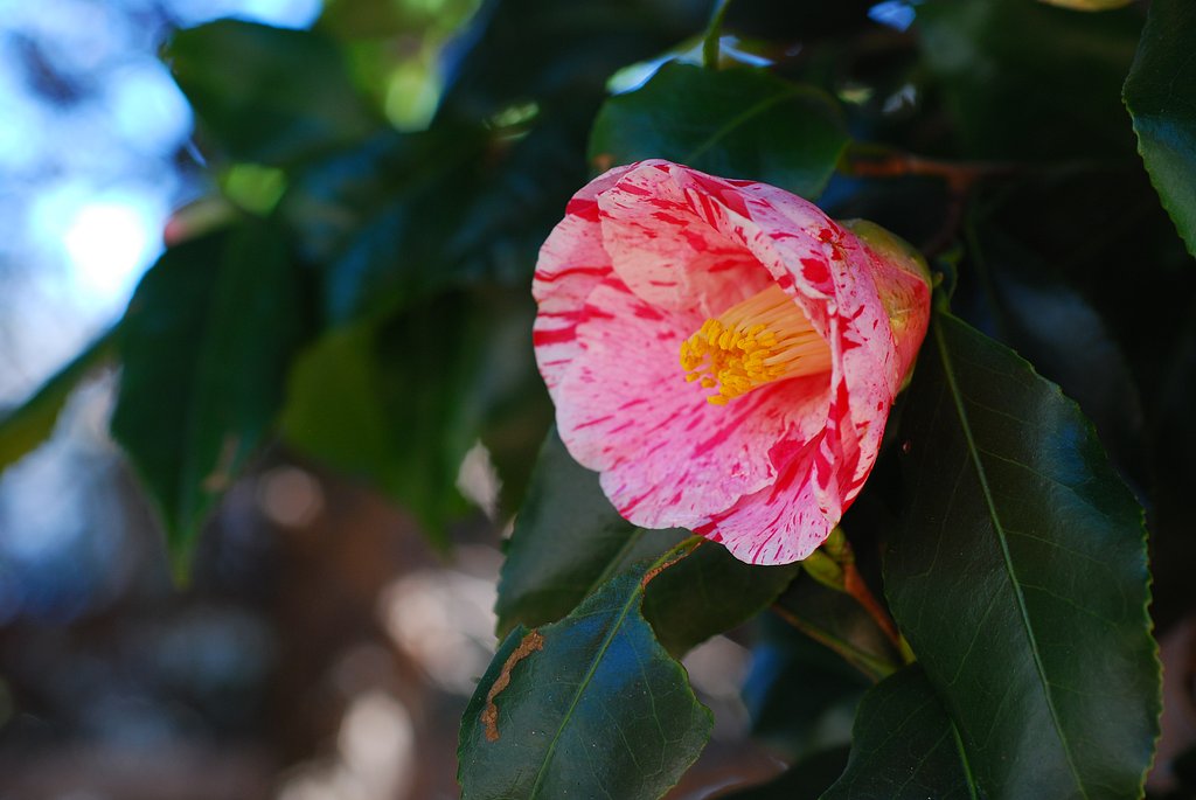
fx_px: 2993
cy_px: 400
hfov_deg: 22.6
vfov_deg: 15.2
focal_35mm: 90
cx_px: 598
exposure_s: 1/125
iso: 250
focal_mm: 60
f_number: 5
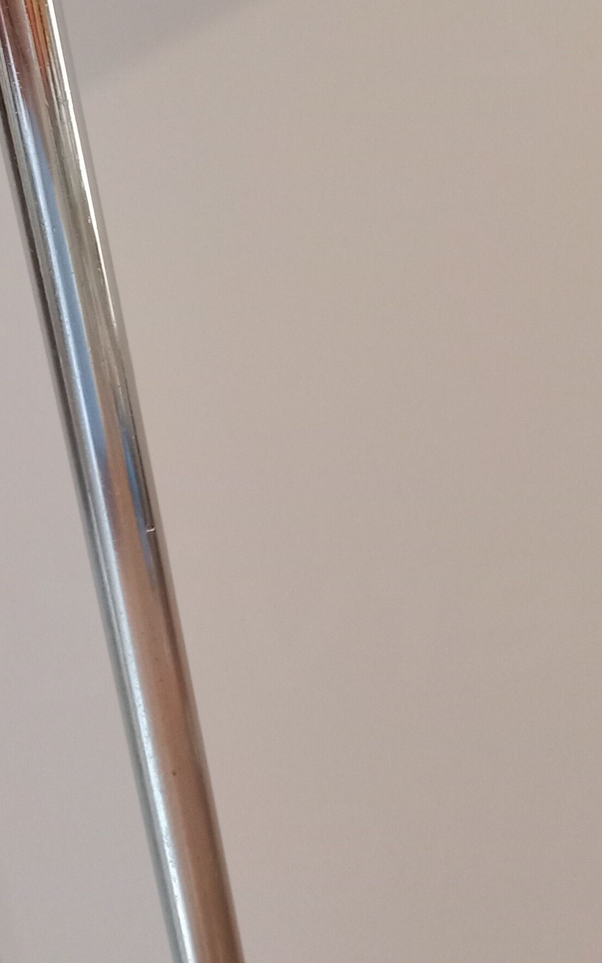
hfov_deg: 19.4
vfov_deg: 30.3
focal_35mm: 67
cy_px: 281
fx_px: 1758
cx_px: 196
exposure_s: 1/33.3
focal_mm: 3.54
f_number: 2
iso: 434
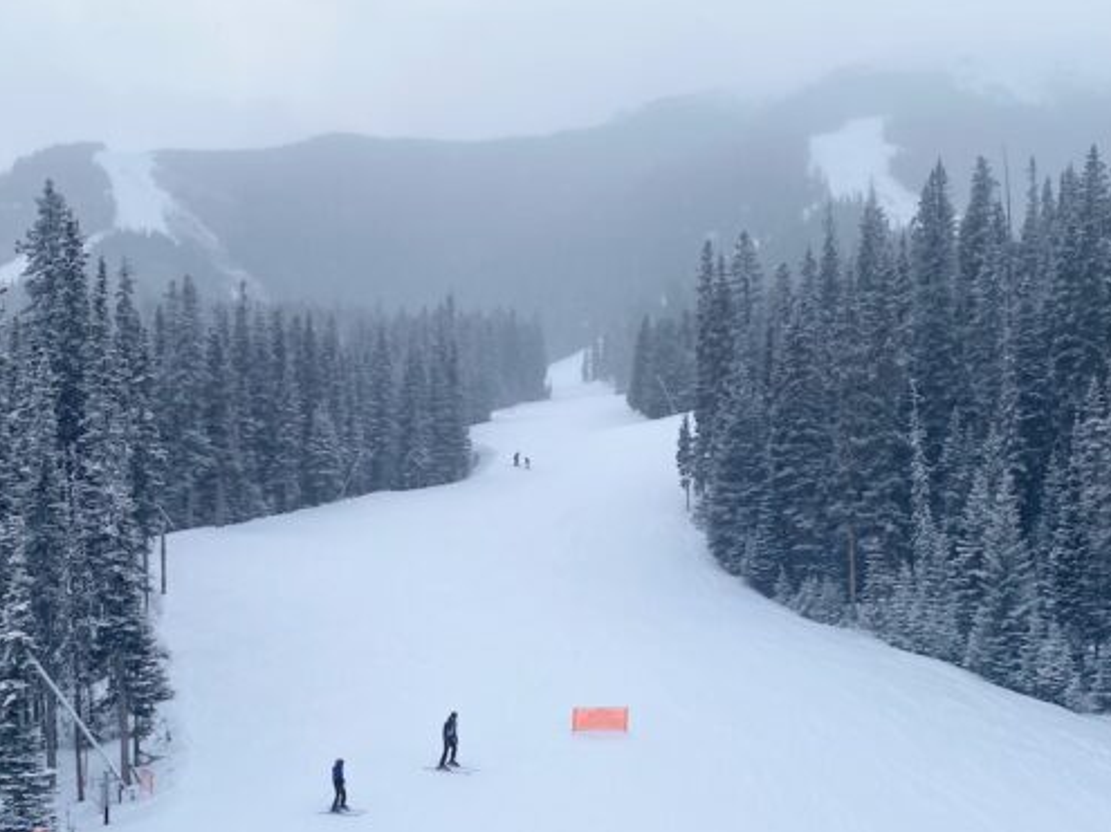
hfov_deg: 44.7
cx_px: 624
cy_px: 552
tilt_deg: +4.1
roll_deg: -0.7
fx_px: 1348
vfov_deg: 34.0
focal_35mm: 42
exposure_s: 1/1779
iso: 32
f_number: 1.8
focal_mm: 4.25
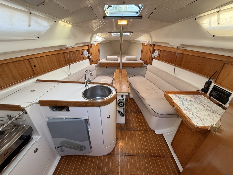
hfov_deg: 102.1
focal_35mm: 14
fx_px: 94
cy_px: 88
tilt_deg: -27.6
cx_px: 116
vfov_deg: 85.7
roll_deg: +0.6
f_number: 2.2
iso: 160
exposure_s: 1/99
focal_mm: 2.22
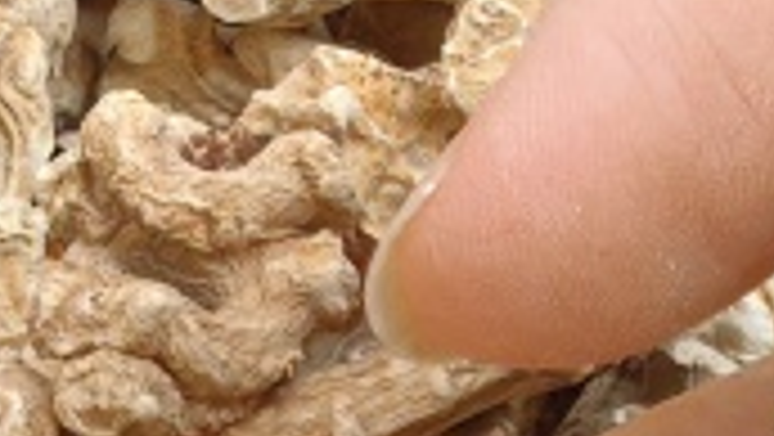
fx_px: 2813
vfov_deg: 8.2
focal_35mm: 137
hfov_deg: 14.6
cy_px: 1047
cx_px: 1161
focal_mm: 1.76
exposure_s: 1/100
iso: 80
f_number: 2.2
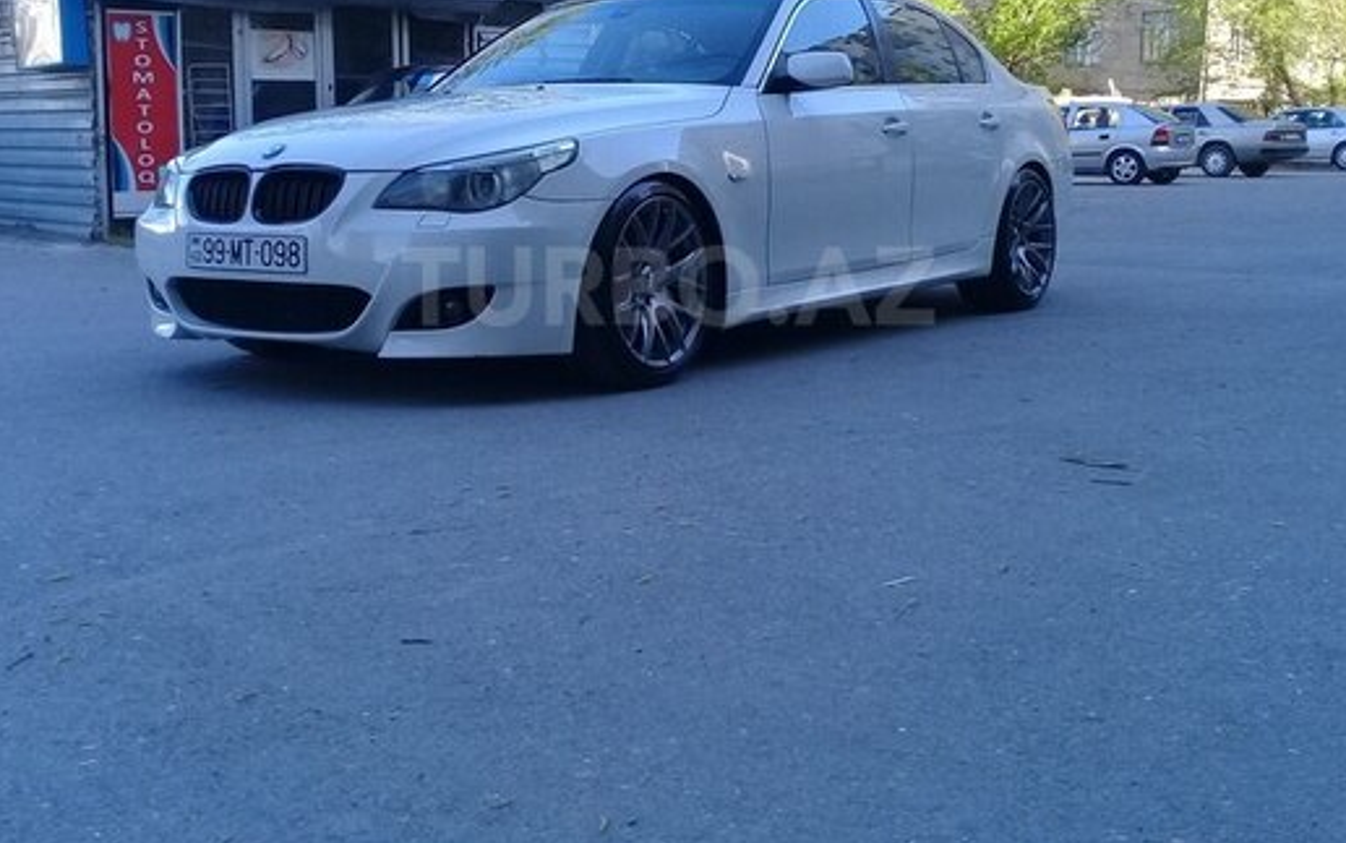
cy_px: 286
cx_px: 668
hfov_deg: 47.2
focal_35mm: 42
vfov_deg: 30.4
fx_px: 1541
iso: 50
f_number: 2.2
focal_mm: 3.3
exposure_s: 1/245
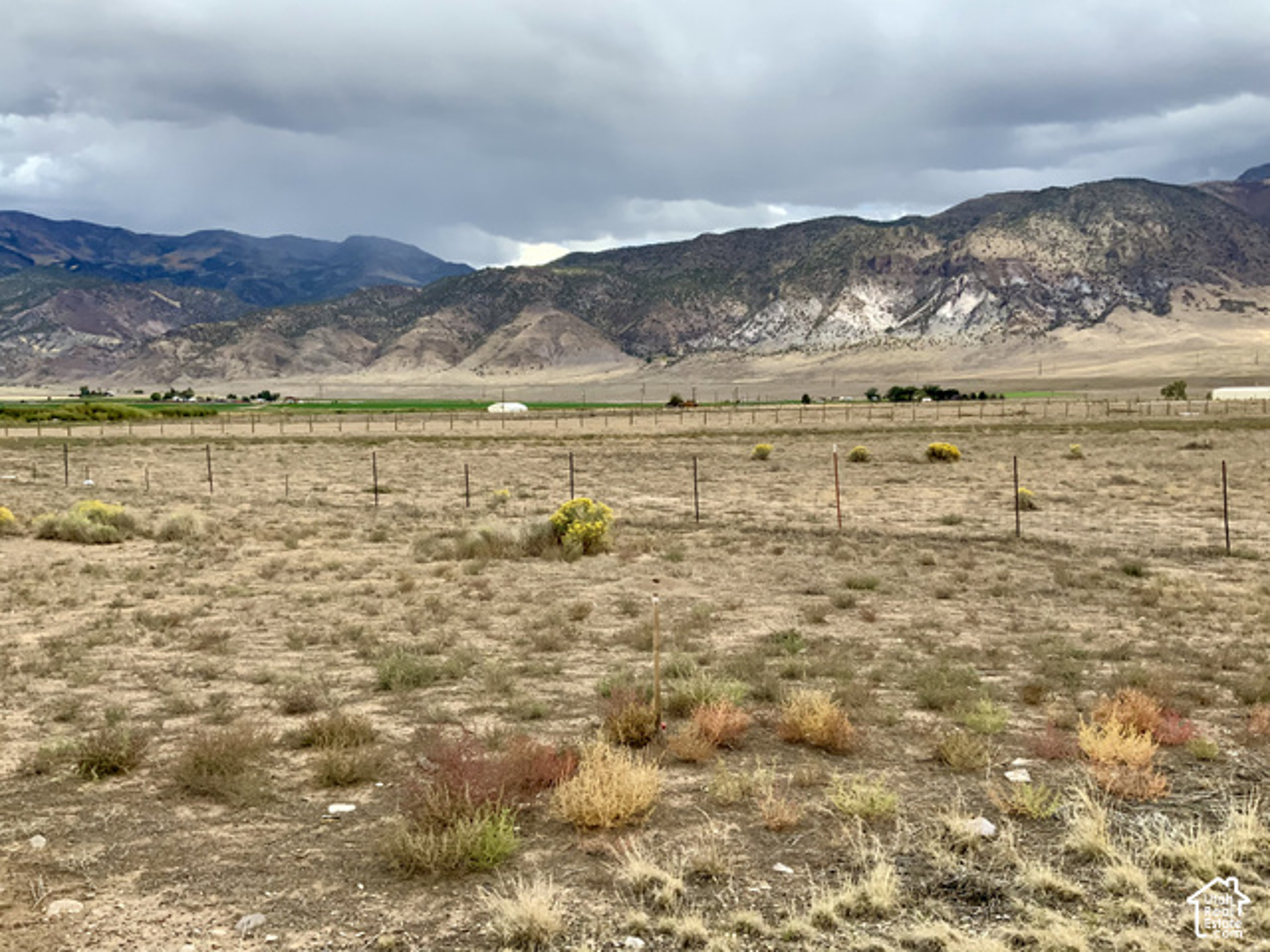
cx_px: 635
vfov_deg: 48.2
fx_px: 1064
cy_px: 476
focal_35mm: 29
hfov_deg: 61.7
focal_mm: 3
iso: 16
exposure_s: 1/683
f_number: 1.8
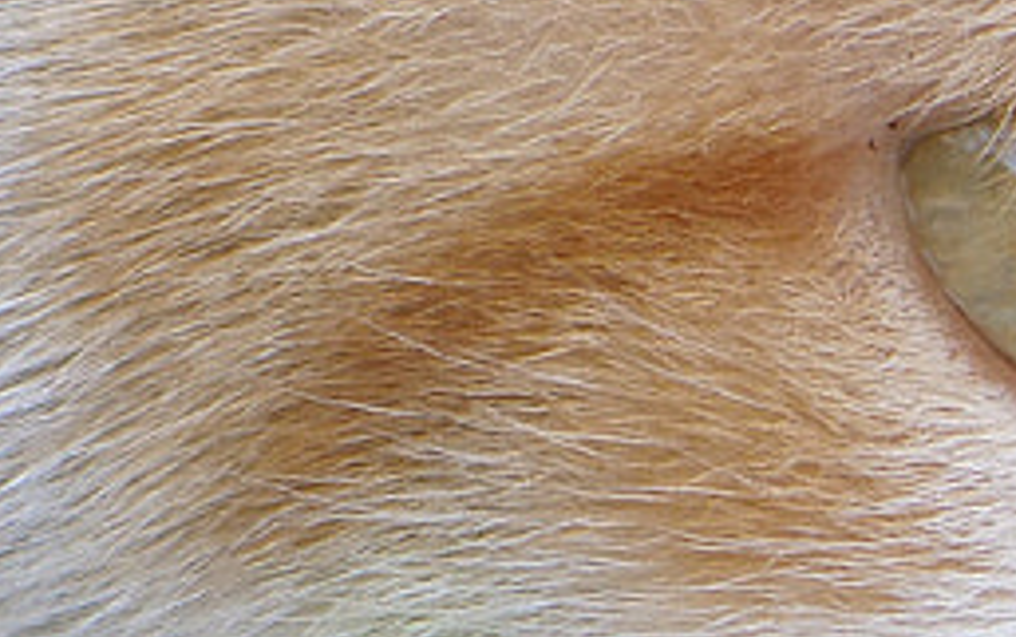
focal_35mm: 3953
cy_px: -59
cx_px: 1095
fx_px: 109528
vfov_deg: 0.3
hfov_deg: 0.5
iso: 200
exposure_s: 1/125
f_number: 5.6
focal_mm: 300
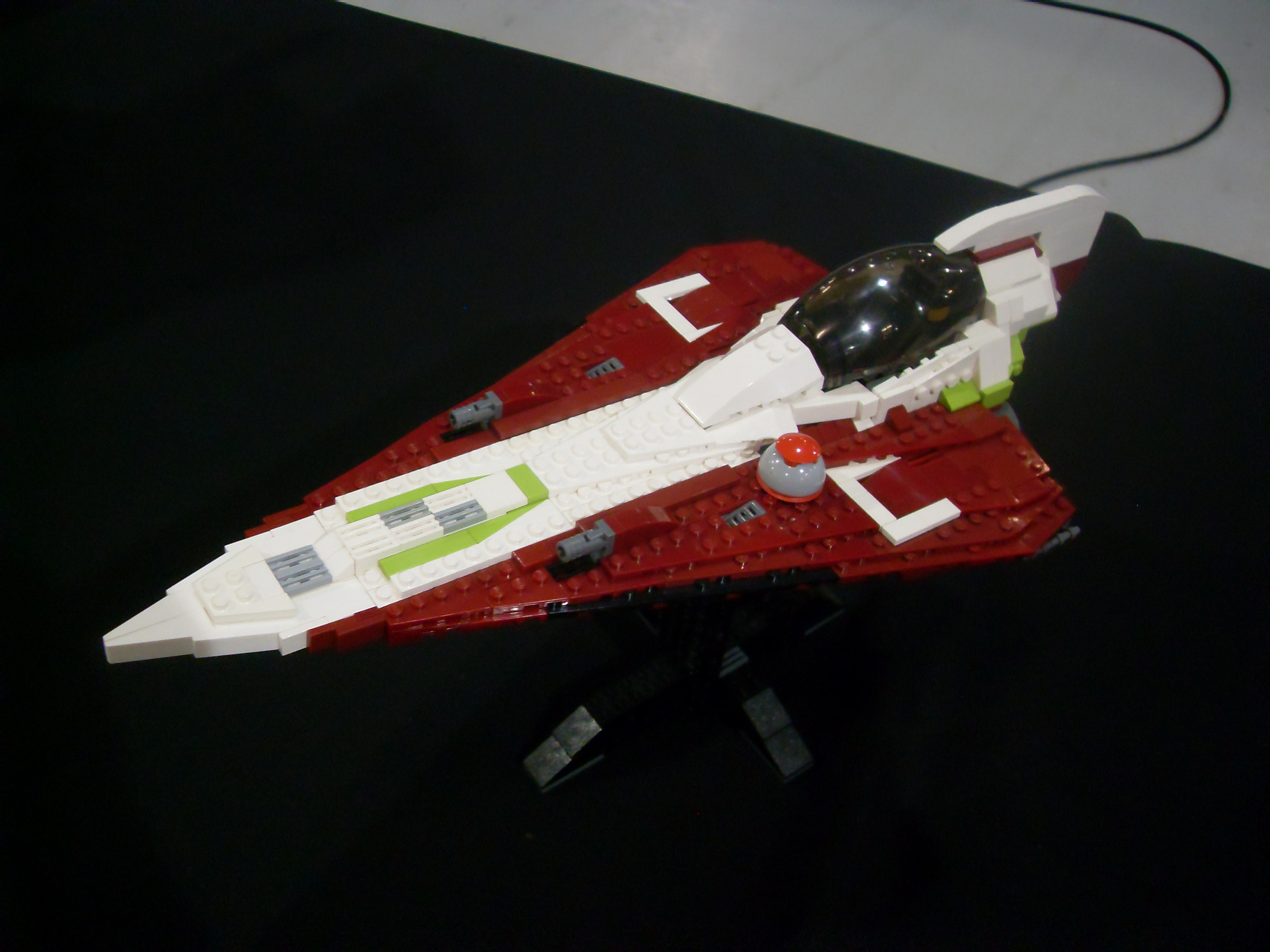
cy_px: 476
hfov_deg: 50.1
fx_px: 1357
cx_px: 635
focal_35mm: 37
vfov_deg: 38.7
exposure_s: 1/20
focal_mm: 6.3
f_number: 2.8
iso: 200
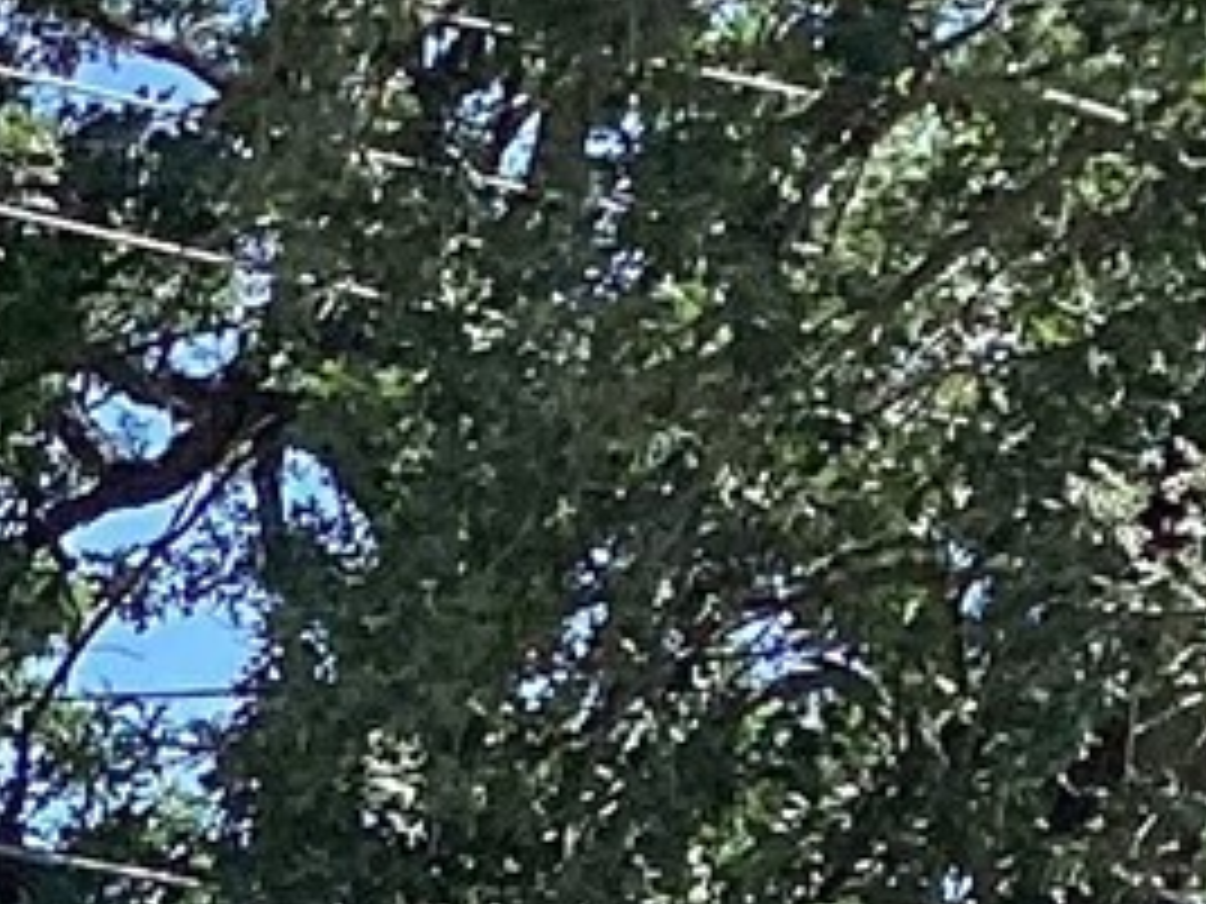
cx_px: -1102
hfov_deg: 8.0
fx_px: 8257
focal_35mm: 237
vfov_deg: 5.7
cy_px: 3076
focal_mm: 3.3
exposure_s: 1/1131
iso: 25
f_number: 2.4
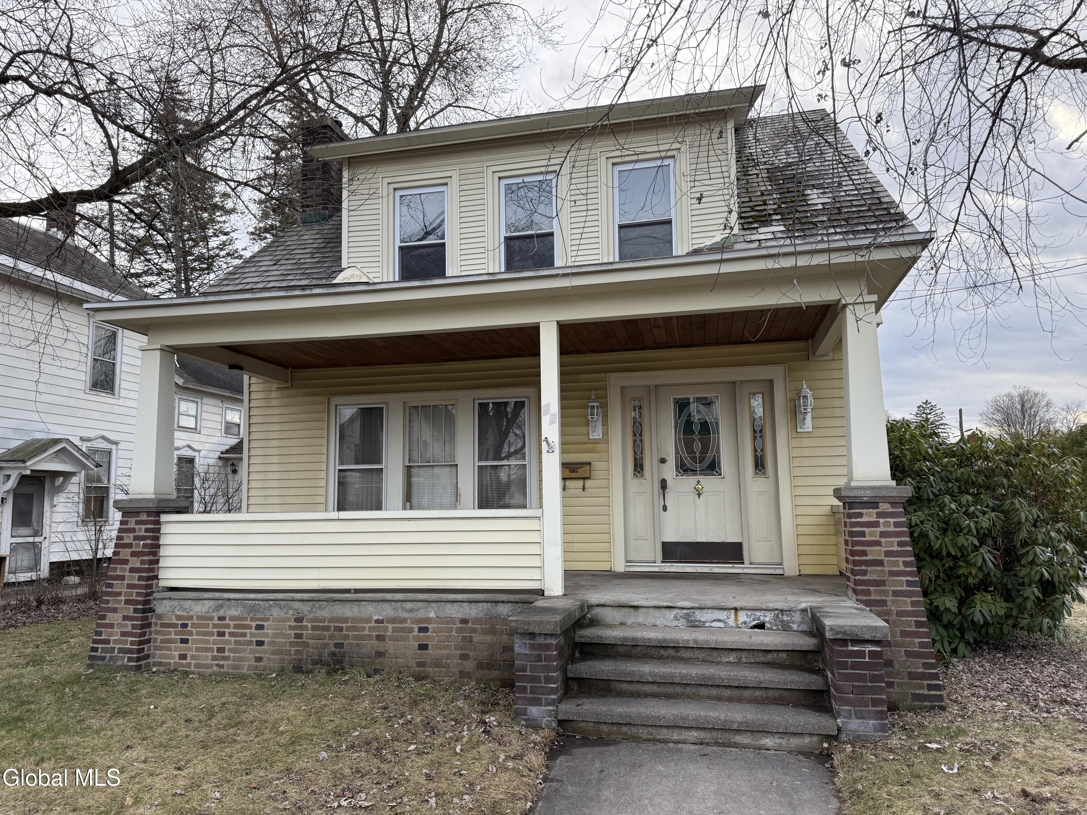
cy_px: 408
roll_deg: +0.7
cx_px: 544
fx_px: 754
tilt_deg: +7.5
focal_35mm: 24
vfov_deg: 56.8
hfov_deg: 71.6
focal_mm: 6.76
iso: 100
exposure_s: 1/1174
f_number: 1.78
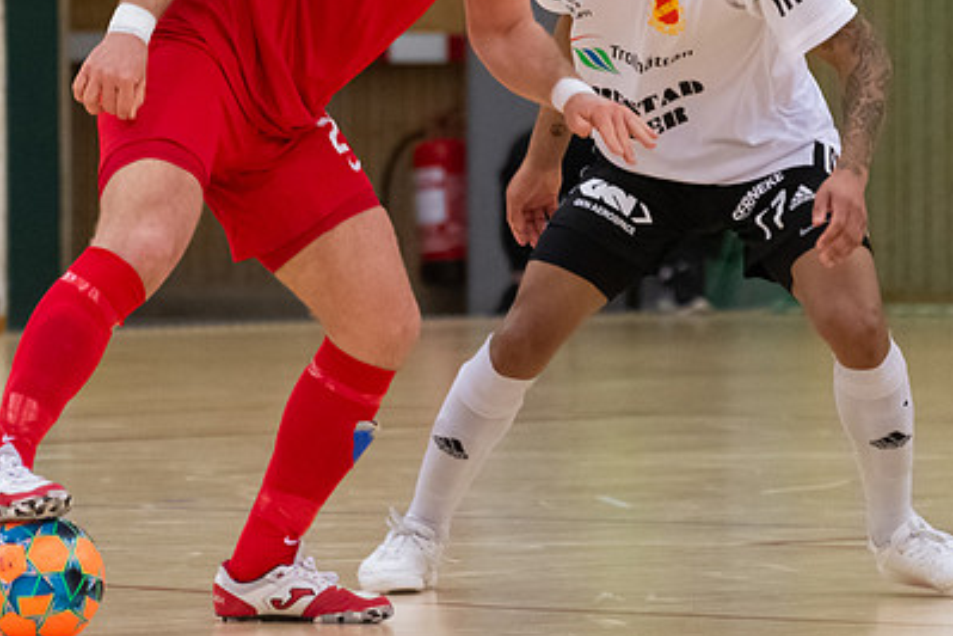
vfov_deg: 2.6
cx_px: 278
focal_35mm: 521
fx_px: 13791
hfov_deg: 4.0
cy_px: 43
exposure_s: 1/640
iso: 5000
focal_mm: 220
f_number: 5.3
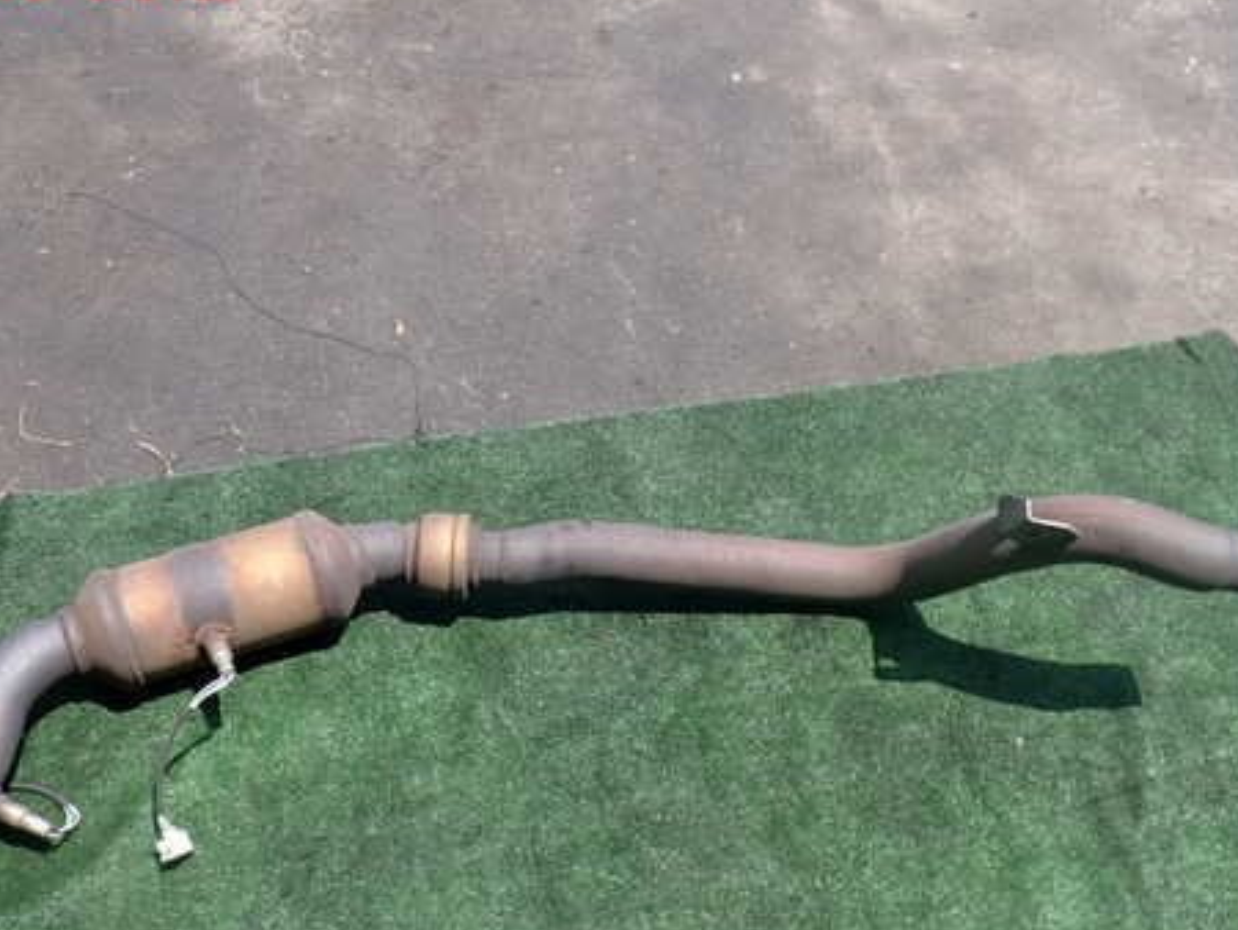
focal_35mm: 40
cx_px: 558
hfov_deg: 46.7
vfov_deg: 35.8
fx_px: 1431
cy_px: 564
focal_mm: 5.4
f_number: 3.2
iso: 100
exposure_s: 1/640
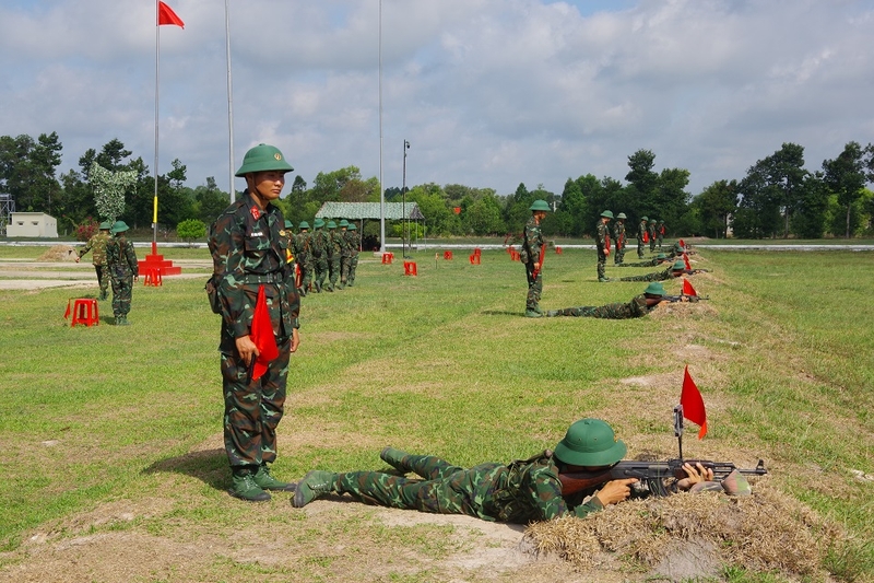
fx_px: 1311
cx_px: 437
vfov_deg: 25.0
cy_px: 292
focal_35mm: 54
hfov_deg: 36.9
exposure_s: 1/200
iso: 200
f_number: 11
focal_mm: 36
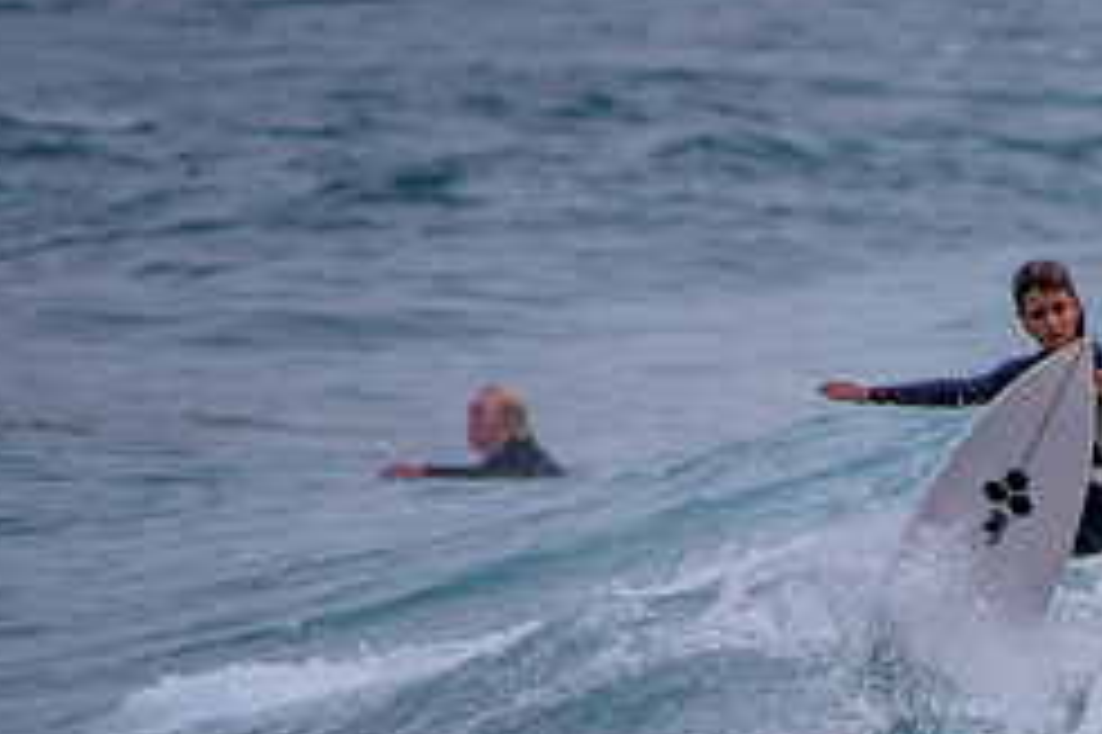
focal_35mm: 1453
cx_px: 974
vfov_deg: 0.9
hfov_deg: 1.4
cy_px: 760
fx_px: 44447
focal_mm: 500
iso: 100
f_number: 5.6
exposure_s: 1/2000
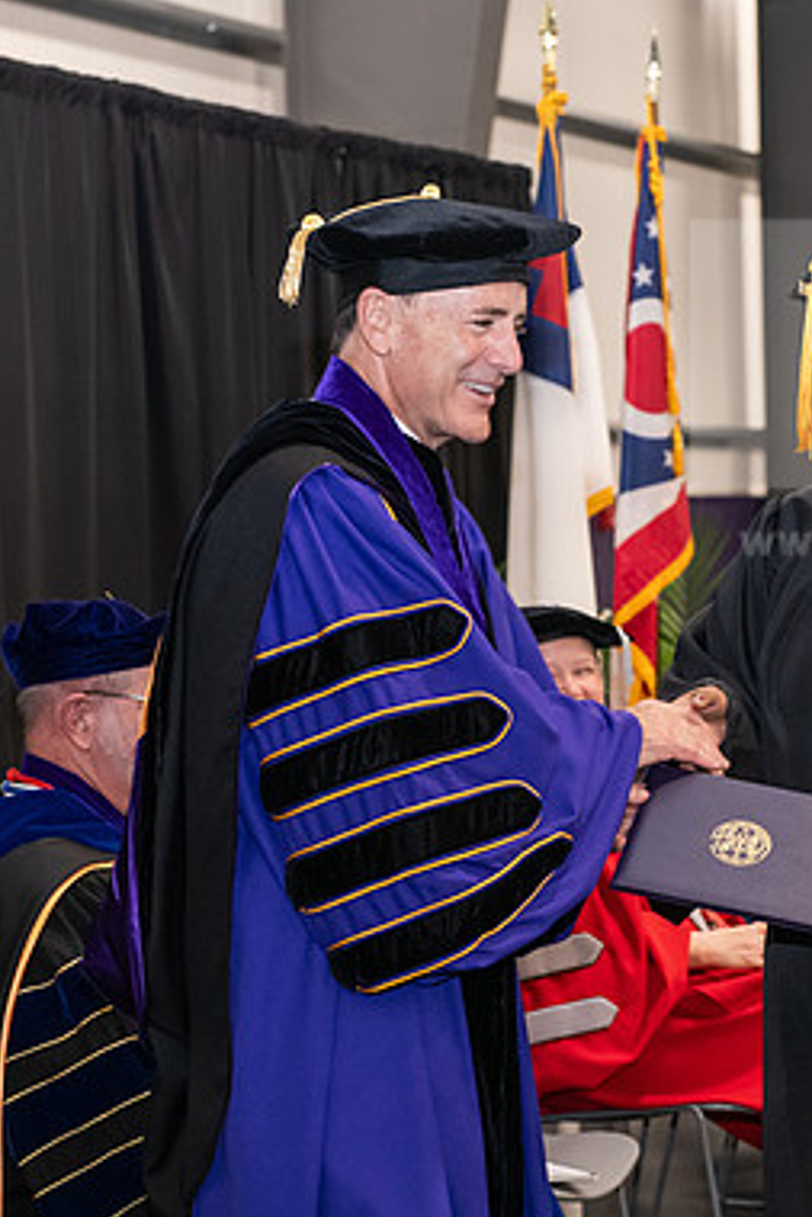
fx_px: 3414
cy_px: 608
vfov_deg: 20.2
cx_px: 594
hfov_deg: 13.5
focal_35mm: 101
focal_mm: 66
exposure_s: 1/125
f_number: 5
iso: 2500
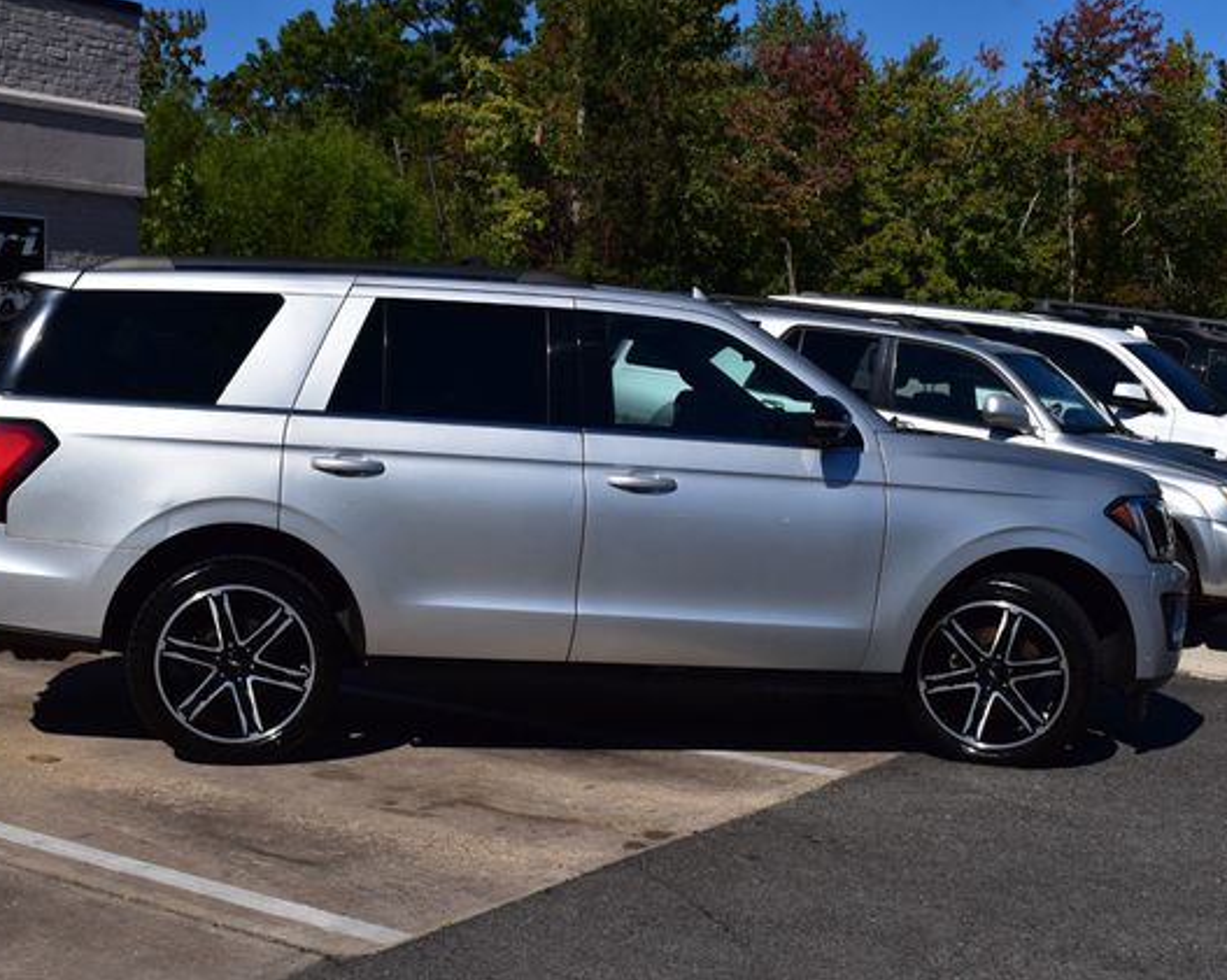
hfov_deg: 37.5
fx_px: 1799
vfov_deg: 30.5
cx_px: 491
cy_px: 491
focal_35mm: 50
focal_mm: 29
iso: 200
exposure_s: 1/800
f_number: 13
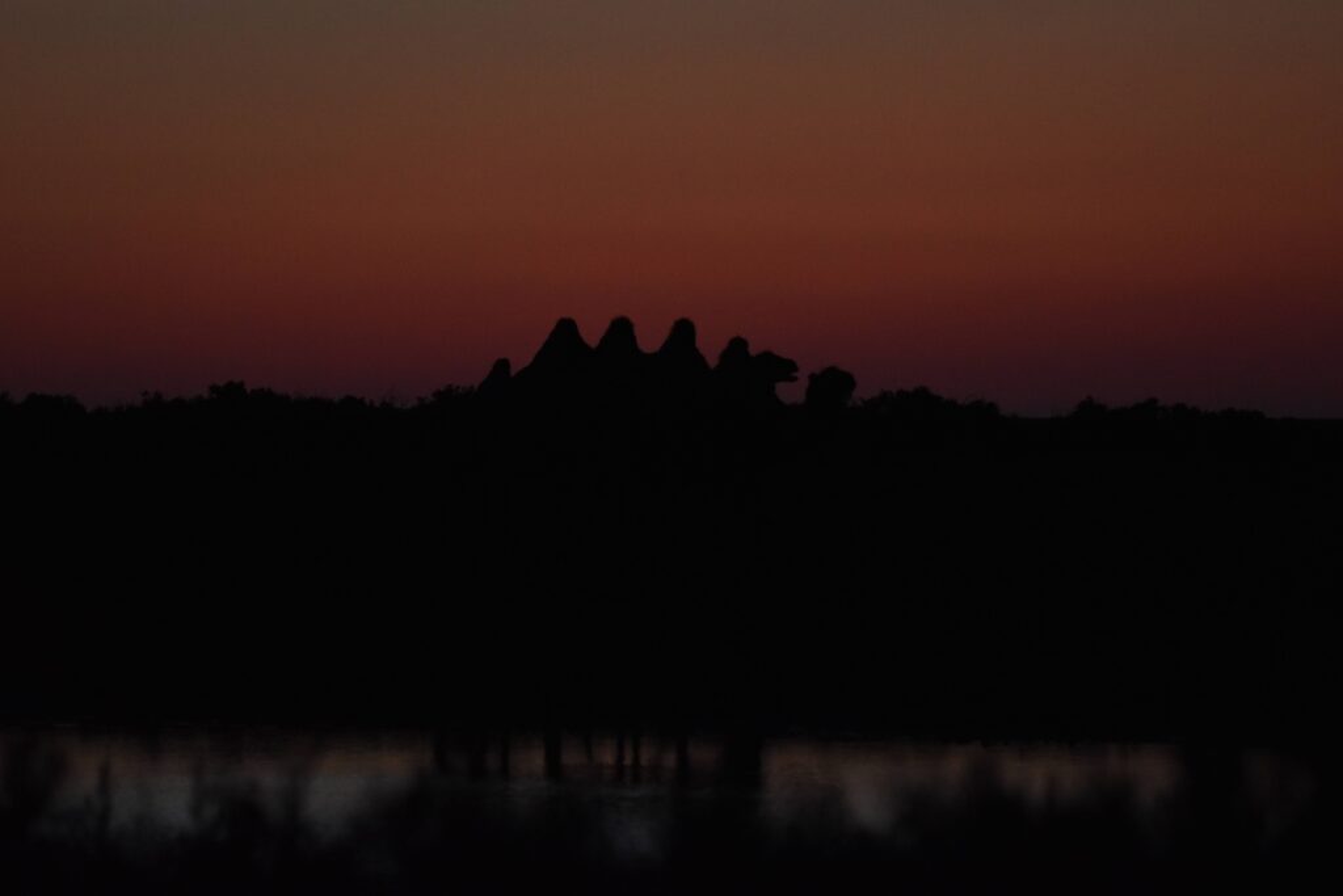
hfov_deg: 9.1
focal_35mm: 225
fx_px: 8394
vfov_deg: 6.1
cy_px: 448
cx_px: 672
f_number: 5
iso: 1600
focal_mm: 150
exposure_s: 1/30
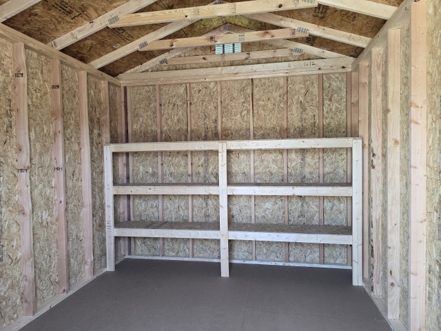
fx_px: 293
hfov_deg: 73.9
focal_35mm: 23
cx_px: 220
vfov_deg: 58.9
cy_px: 166
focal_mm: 6.3
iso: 160
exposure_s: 1/120
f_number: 1.7
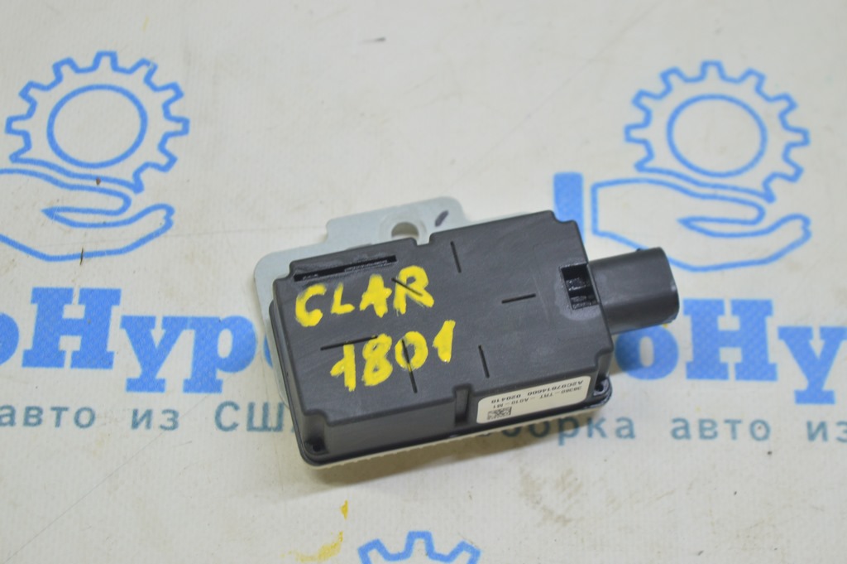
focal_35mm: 82
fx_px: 1939
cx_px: 424
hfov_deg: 24.6
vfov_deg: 16.5
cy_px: 282
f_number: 5.6
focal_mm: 55
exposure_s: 1/20
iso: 400
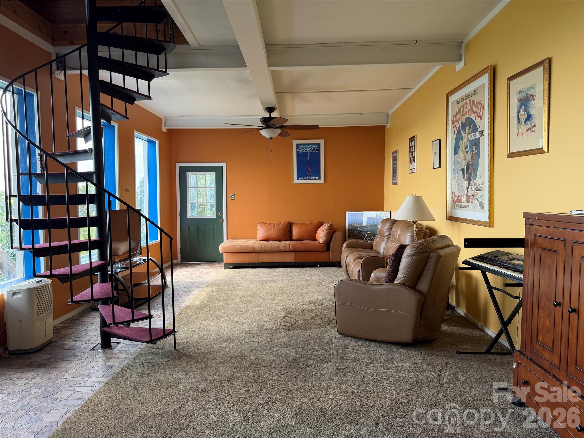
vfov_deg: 56.8
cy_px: 219
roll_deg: +0.9
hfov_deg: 71.6
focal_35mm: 24
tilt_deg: -3.0
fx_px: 405
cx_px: 292
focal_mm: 6.76
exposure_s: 1/195
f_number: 1.78
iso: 80
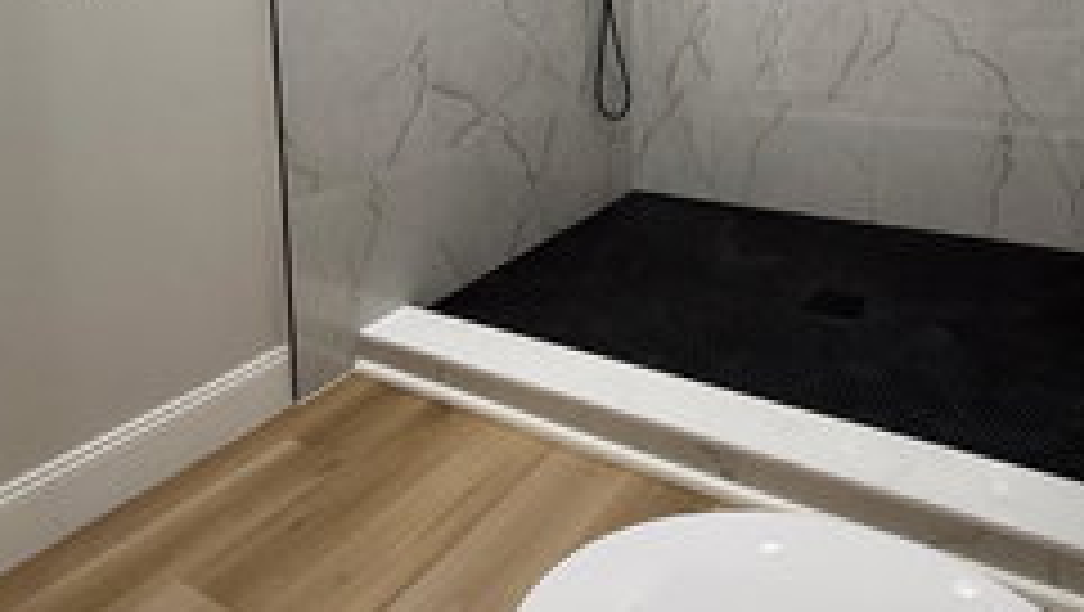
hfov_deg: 68.2
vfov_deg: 37.4
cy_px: -27
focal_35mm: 27
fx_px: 777
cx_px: 708
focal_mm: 2.22
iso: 80
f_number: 2.2
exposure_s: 1/120
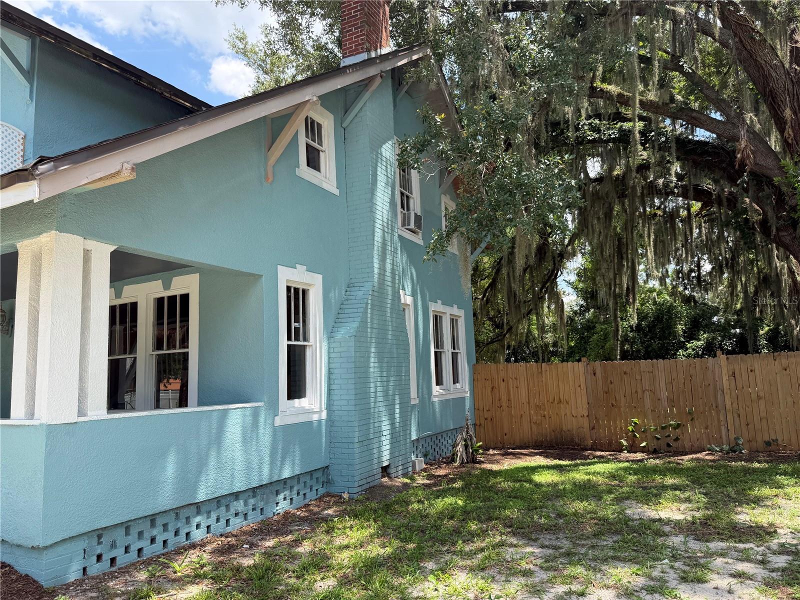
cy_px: 300
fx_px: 555
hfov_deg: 71.6
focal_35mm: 24
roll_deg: +2.9
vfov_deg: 56.8
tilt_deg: +6.8
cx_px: 400
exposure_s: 1/1493
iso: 100
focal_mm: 6.76
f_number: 1.78
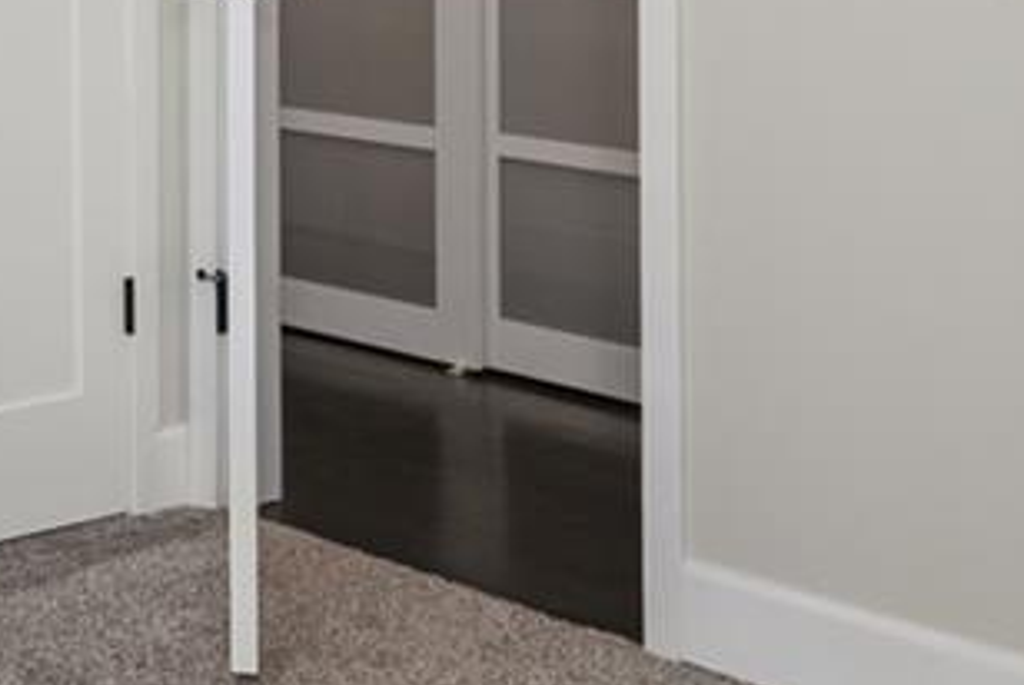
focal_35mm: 83
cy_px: -188
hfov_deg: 22.5
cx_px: -209
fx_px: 2363
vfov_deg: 15.7
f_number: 8
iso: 400
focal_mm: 16
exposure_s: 1/4
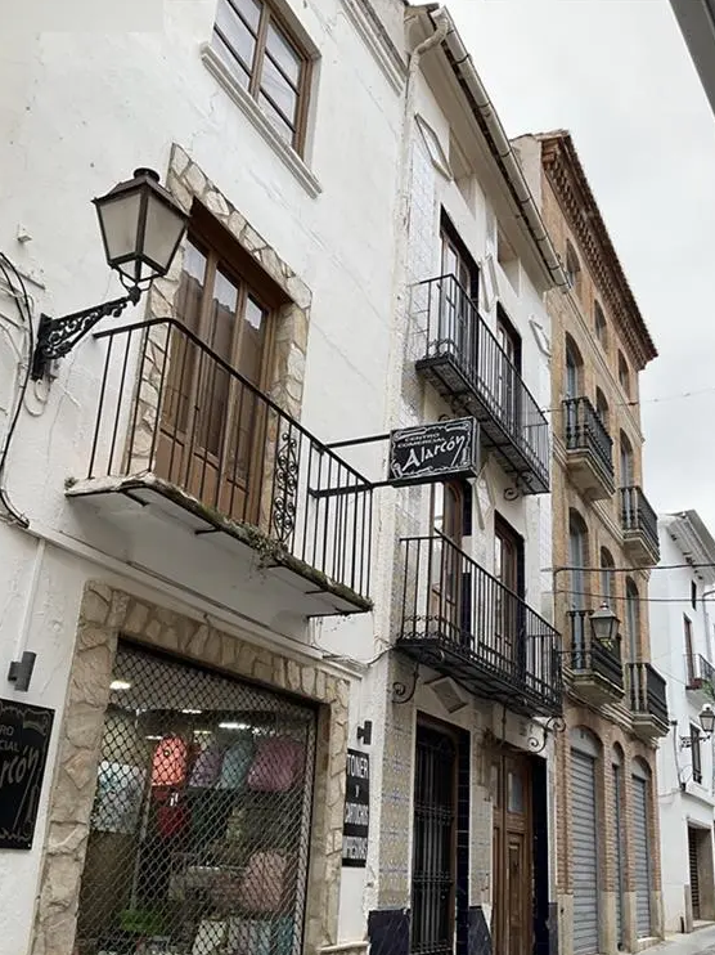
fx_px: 909
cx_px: 338
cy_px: 537
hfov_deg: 42.9
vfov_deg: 55.2
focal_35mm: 33
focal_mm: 3
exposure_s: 1/131
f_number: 1.8
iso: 16
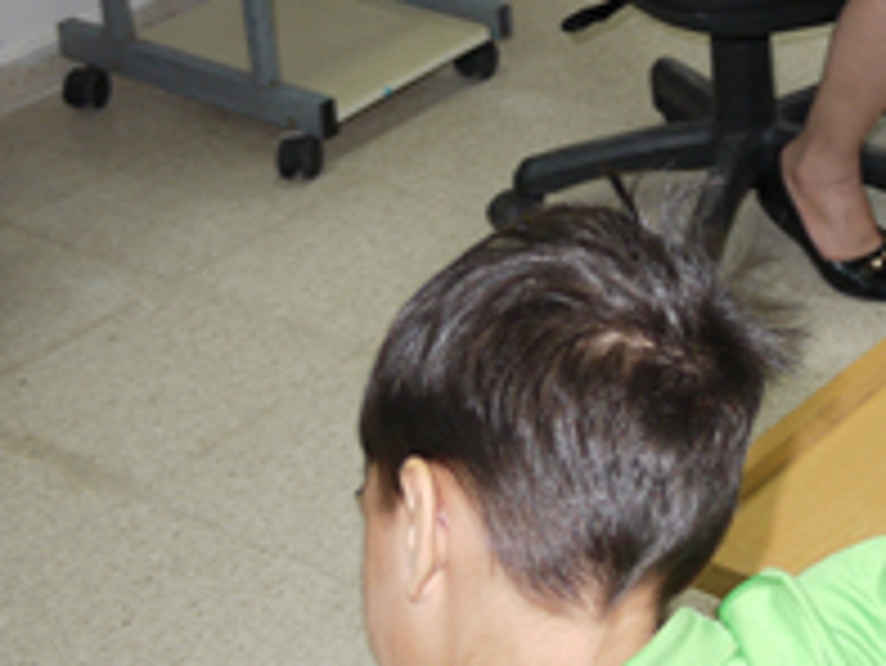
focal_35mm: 91
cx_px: 1187
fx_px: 2331
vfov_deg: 15.8
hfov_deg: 19.6
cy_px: -90
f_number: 3.5
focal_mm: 14
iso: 160
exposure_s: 1/60
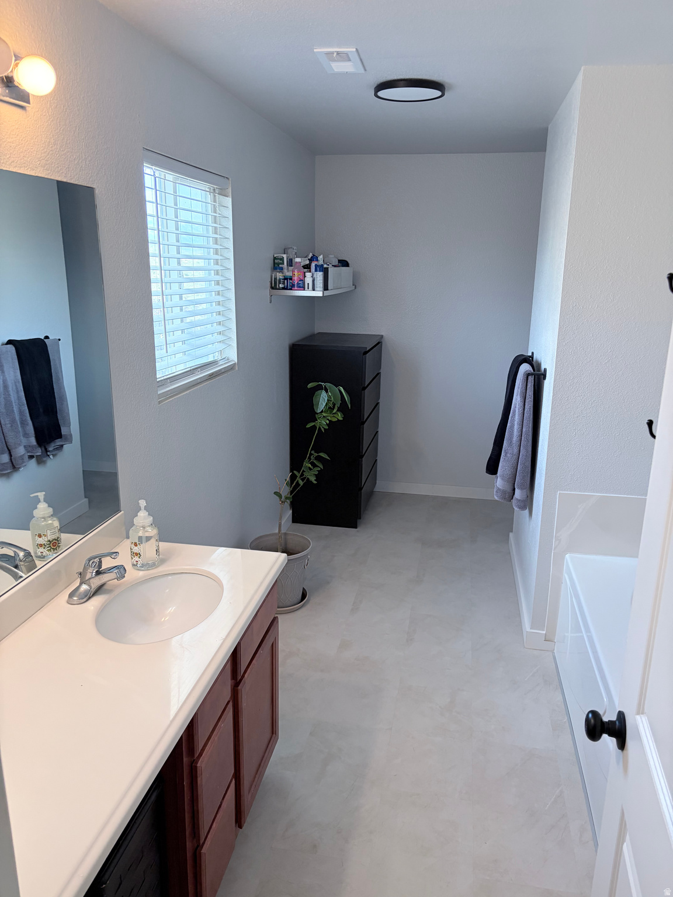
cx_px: 336
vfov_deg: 67.3
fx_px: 674
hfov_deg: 53.1
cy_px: 448
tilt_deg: -14.2
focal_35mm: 26
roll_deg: -1.2
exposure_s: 1/120
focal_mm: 5.96
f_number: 1.6
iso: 160
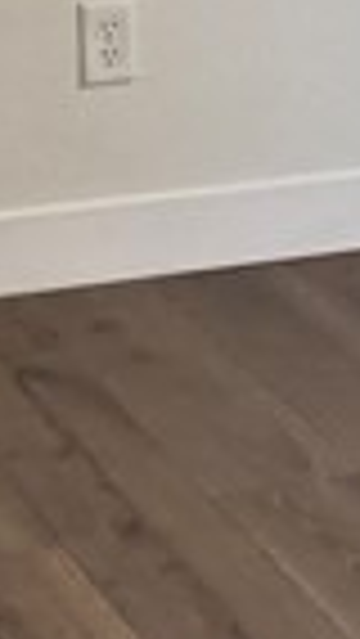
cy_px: -27
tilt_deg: -11.1
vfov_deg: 11.3
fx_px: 3204
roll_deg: -2.3
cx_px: 850
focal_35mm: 189
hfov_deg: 6.2
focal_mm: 6.76
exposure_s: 1/189
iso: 200
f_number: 1.78
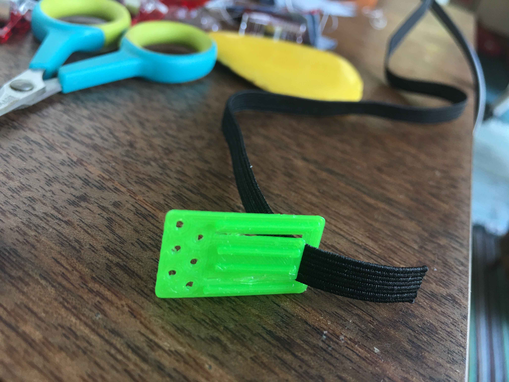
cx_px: 254
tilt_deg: -31.7
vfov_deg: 48.2
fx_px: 426
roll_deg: -16.5
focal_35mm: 29
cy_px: 191
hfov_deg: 61.7
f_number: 2.2
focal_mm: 4.15
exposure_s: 1/15
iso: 25
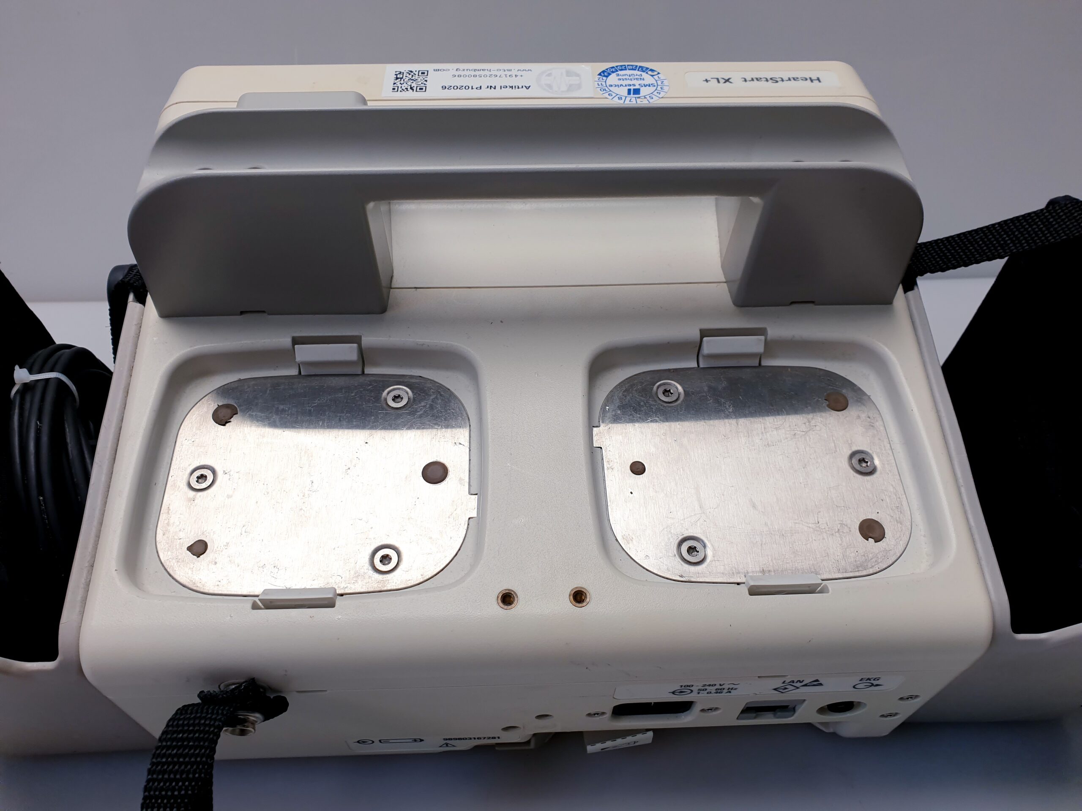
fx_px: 813
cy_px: 406
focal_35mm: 26
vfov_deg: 53.1
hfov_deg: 67.3
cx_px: 541
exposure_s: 1/129
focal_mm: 4.3
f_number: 2.4
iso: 50
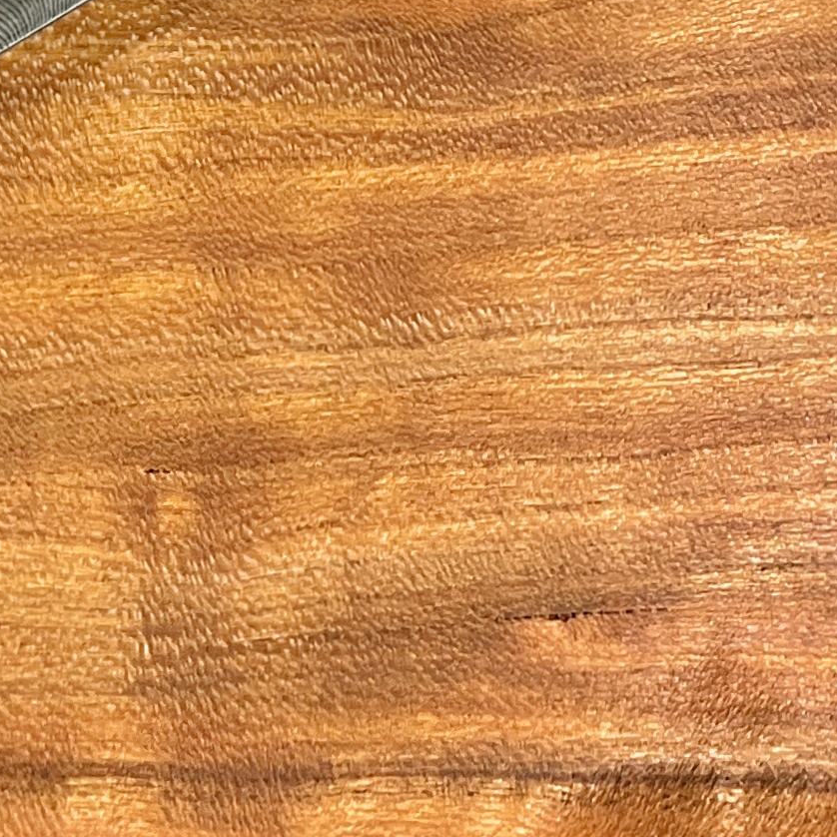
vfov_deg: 14.8
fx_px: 3009
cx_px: 434
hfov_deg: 15.8
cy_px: -409
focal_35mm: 110
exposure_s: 1/60
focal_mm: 5.1
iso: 125
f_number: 1.6
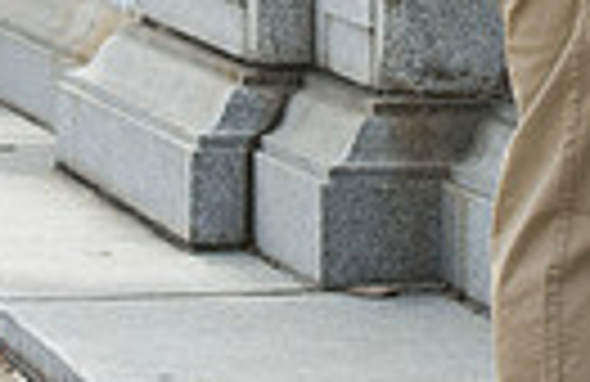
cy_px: -227
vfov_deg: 3.6
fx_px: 6047
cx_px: 484
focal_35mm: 372
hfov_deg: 5.6
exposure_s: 1/400
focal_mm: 70
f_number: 5.6
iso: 160
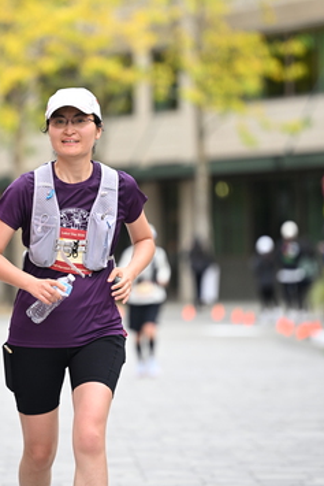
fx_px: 3344
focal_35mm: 248
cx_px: 87
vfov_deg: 8.3
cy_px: 216
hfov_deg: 5.5
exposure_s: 1/1600
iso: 640
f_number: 2.8
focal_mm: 160
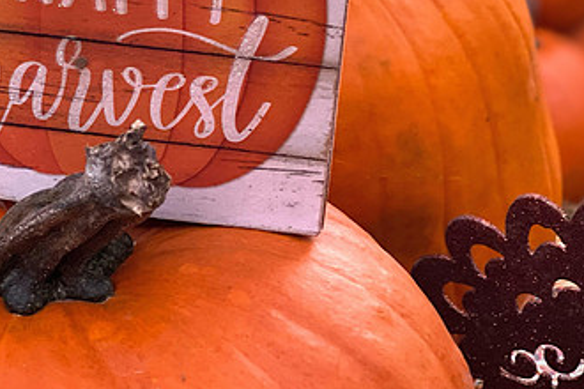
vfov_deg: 14.2
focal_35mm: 95
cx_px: 126
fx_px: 1541
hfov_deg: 21.2
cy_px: 11
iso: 500
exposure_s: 1/22
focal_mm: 6
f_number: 2
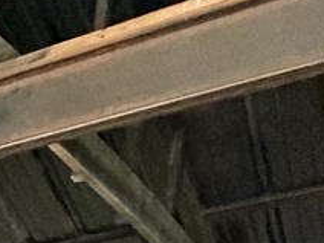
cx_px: -695
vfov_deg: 10.8
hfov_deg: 10.9
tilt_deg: -11.3
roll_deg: +0.4
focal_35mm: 95
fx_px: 889
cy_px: 718
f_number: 2.2
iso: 400
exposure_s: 1/60
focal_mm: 2.22
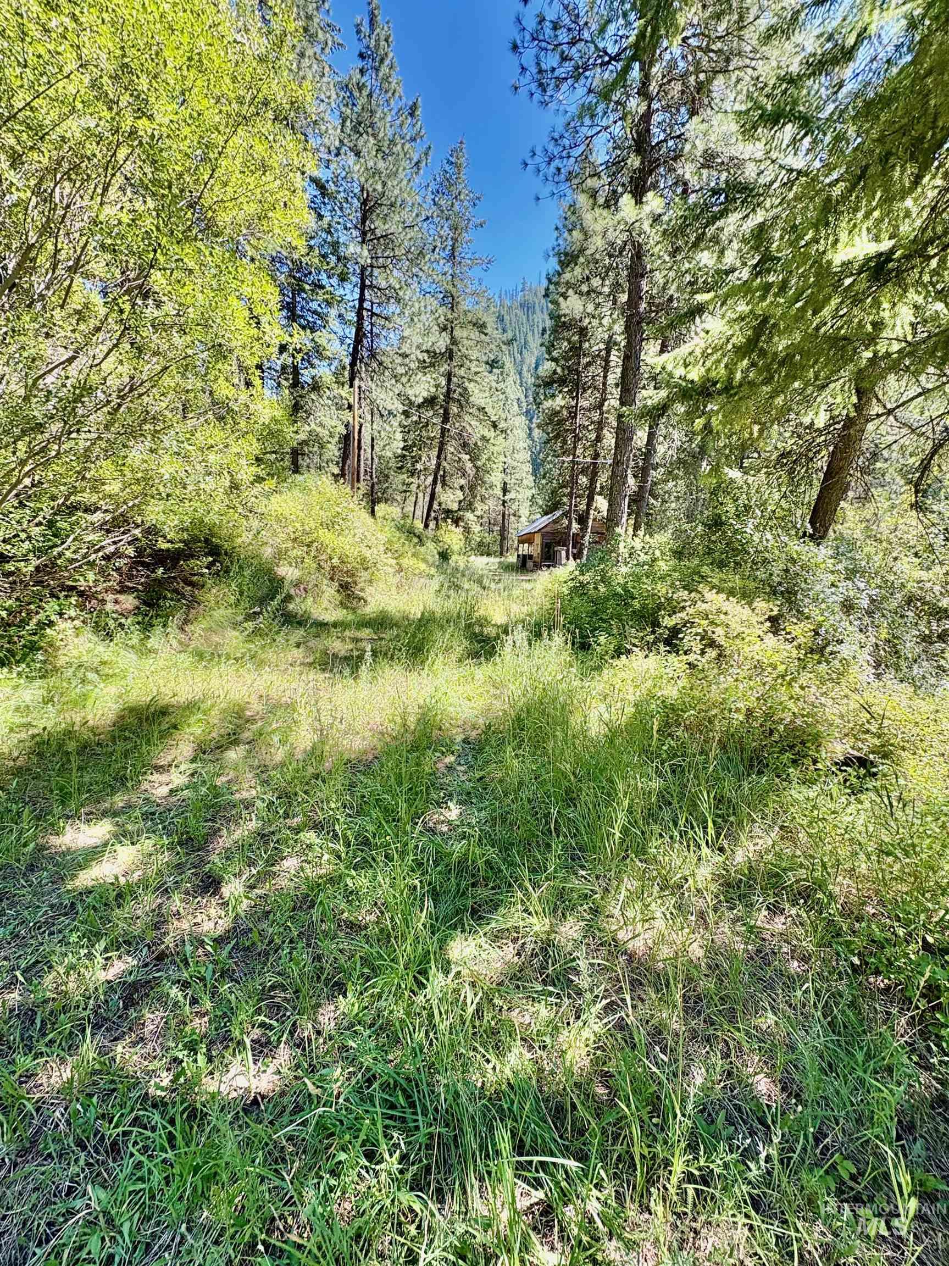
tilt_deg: -8.0
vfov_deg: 102.1
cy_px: 633
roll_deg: +0.3
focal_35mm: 14
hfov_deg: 85.7
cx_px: 474
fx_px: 512
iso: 40
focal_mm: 2.22
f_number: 2.2
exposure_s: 1/260
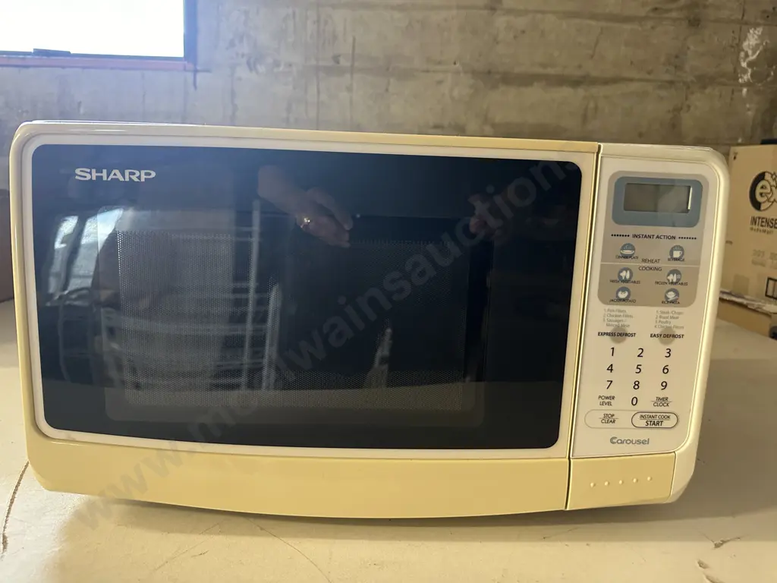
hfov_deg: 71.6
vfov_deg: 56.8
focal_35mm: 24
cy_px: 292
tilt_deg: -10.0
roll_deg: -2.0
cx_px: 388
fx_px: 539
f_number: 1.78
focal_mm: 6.86
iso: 500
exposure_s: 1/50
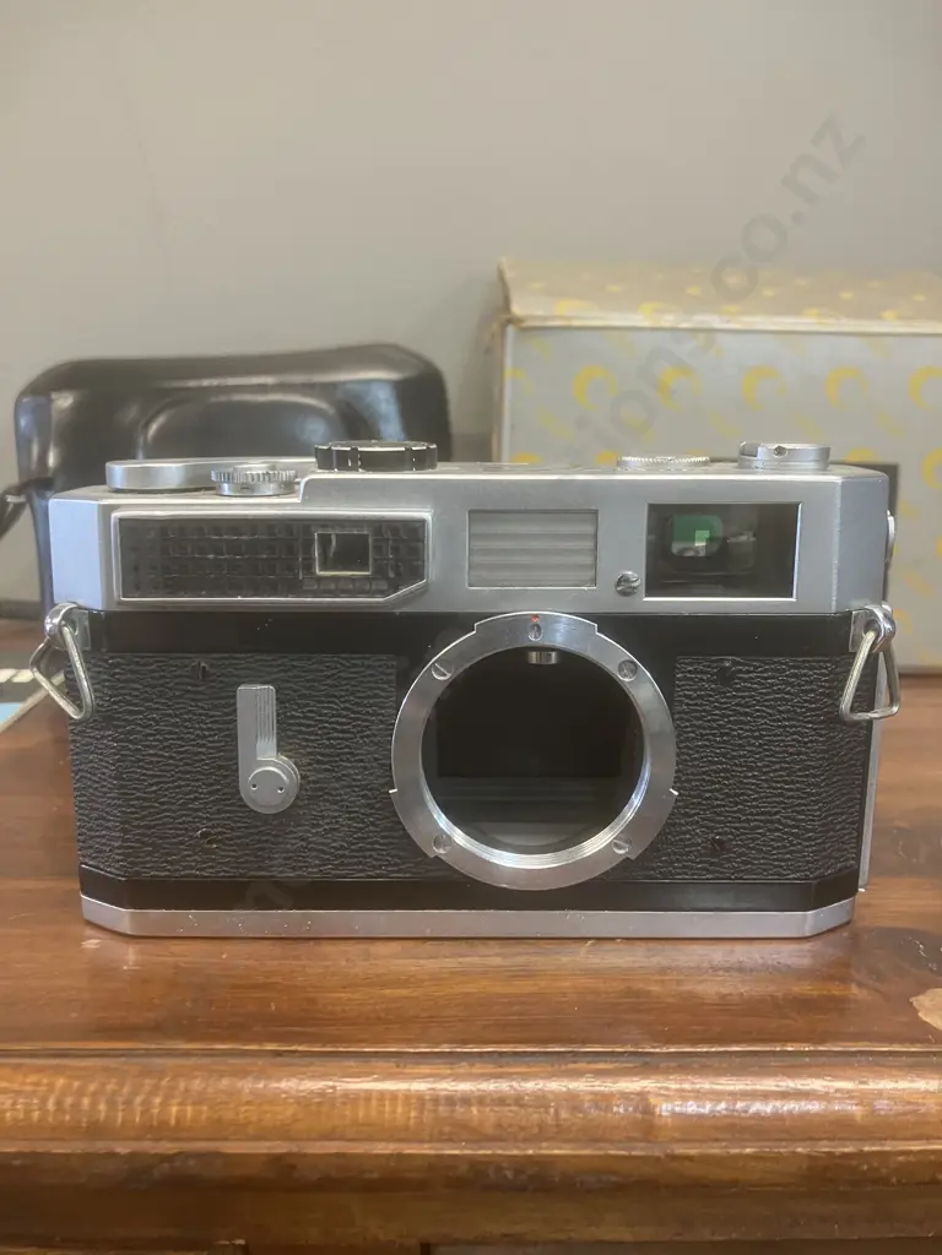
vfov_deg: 63.4
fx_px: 1016
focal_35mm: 28
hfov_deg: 49.7
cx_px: 471
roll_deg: +0.5
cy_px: 628
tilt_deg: -10.7
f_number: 1.8
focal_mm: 3.99
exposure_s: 1/33
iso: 250
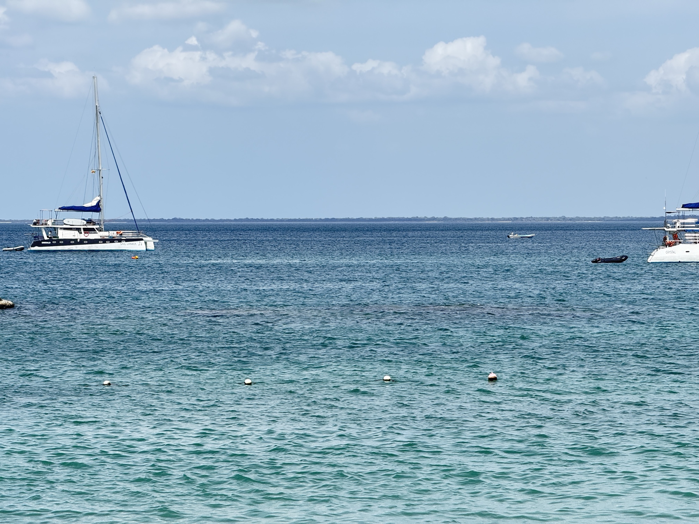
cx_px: 350
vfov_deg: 12.3
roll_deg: +0.1
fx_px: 2423
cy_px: 262
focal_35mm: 120
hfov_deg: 16.4
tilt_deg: -0.7
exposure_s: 1/891
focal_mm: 15.66
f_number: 2.8
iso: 64
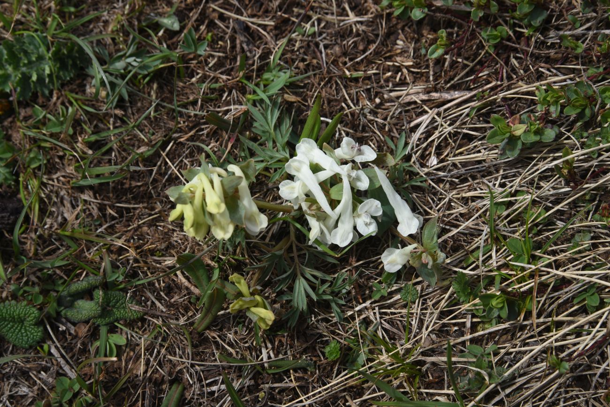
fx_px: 1220
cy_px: 204
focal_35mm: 72
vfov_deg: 18.9
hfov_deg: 28.1
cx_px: 305
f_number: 11
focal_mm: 72
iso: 125
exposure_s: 1/200
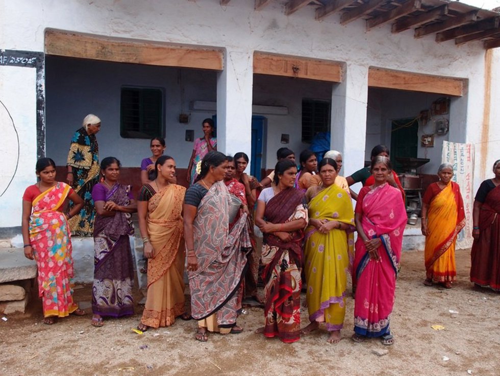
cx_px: 250
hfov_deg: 59.9
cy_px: 188
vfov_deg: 46.8
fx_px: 434
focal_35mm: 30
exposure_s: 1/500
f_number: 2.8
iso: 100
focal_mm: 6.48
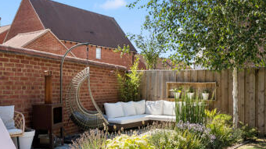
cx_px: 145
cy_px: 100
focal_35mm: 41
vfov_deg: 28.8
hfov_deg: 49.4
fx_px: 289
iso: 100
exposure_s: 1/125
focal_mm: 28
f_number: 8
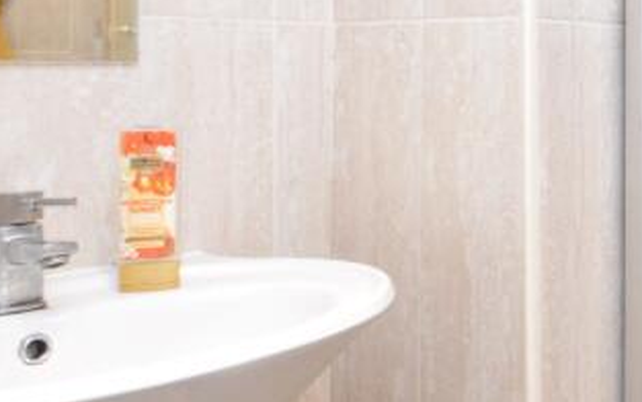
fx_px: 875
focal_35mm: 50
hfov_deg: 31.8
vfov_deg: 25.5
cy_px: 94
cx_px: 814
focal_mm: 10
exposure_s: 1/45
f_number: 4
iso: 800
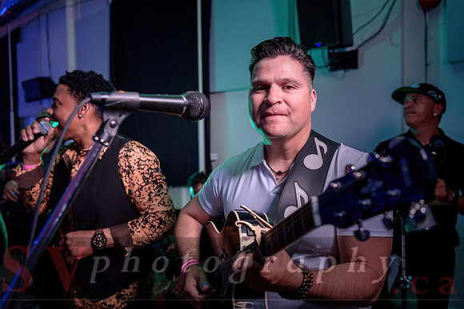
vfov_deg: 41.1
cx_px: 232
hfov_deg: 58.7
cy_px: 154
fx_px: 413
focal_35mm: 32
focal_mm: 32
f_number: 3.5
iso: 400
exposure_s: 1/60
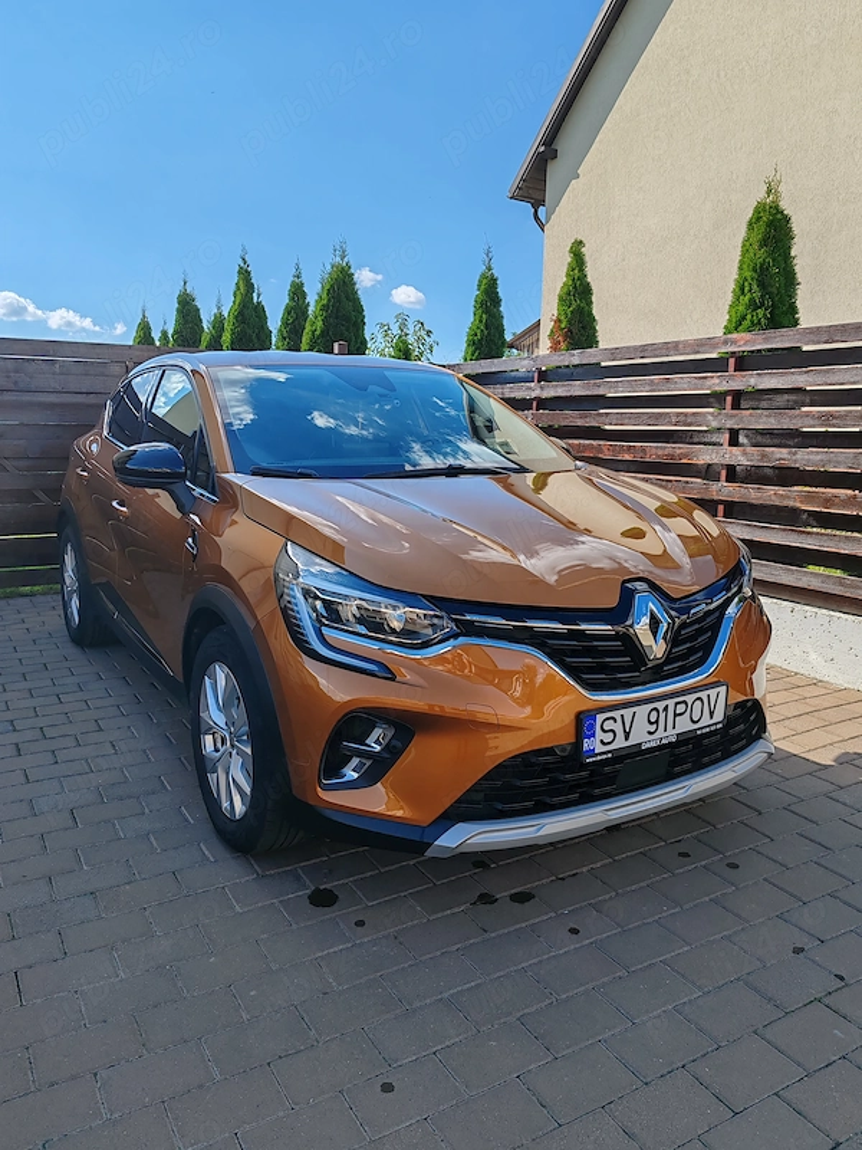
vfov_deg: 65.3
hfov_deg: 51.4
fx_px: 896
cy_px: 575
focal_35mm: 27
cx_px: 431
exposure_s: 1/670
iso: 50
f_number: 1.9
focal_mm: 6.12
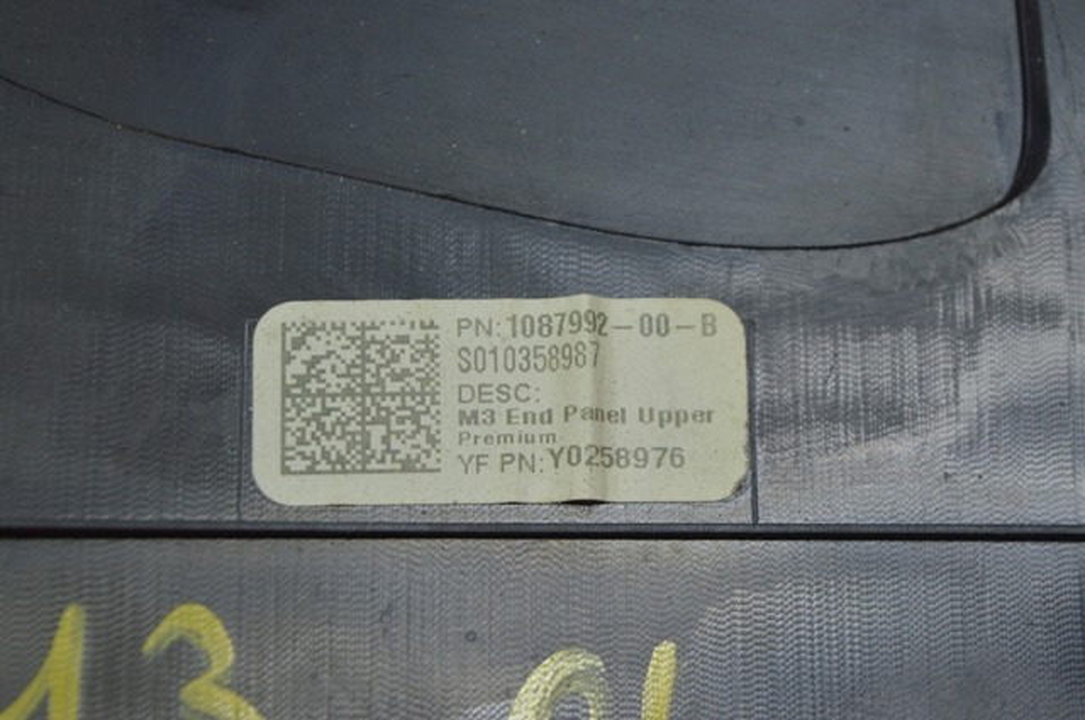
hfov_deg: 24.6
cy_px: 360
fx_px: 2483
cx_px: 542
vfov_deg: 16.5
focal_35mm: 82
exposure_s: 1/60
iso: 400
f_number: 5.6
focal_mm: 55
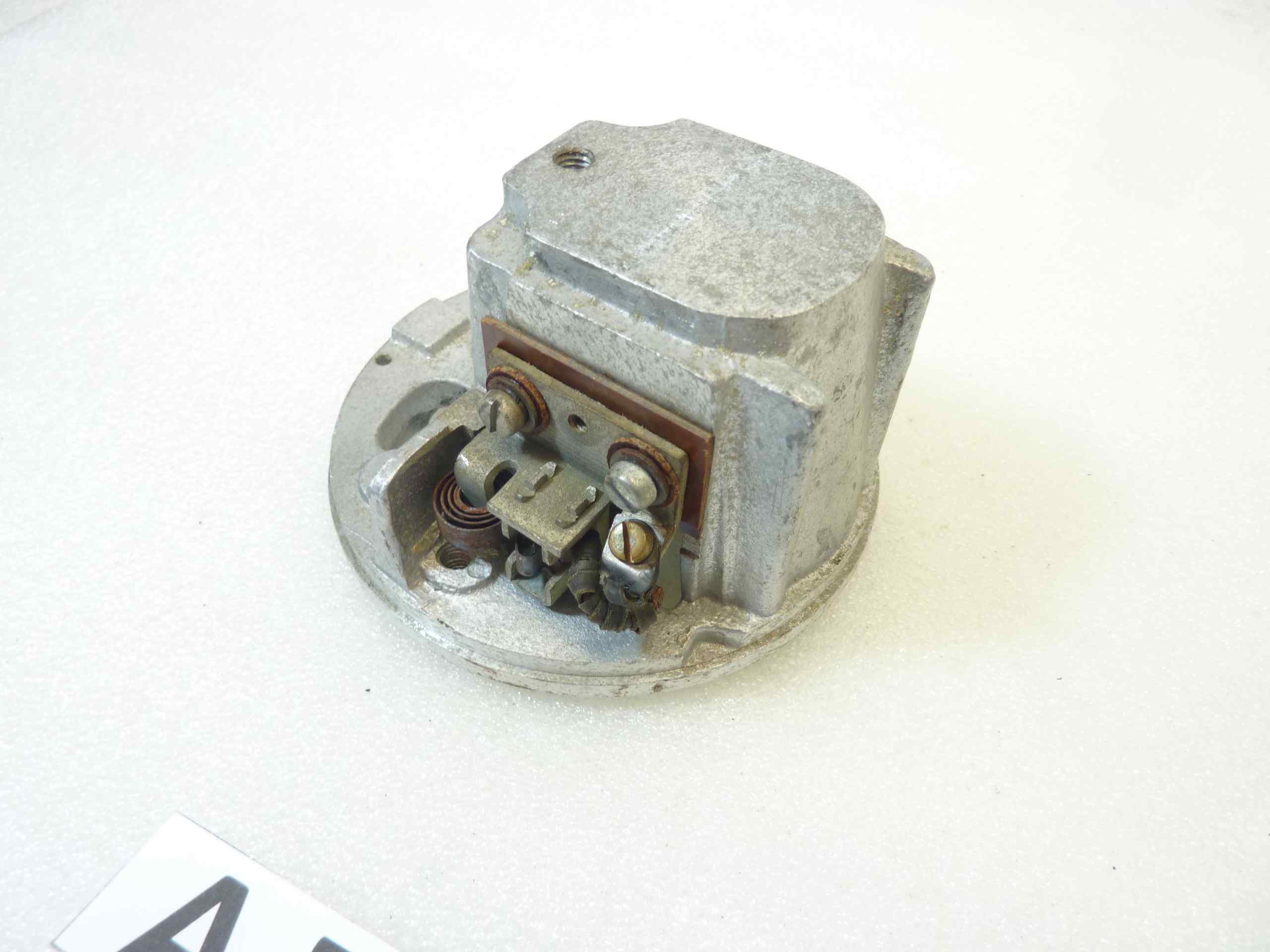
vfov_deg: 54.9
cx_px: 635
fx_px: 917
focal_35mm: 25
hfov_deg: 69.4
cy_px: 476
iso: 80
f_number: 3.3
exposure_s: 1/20
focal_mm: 4.1
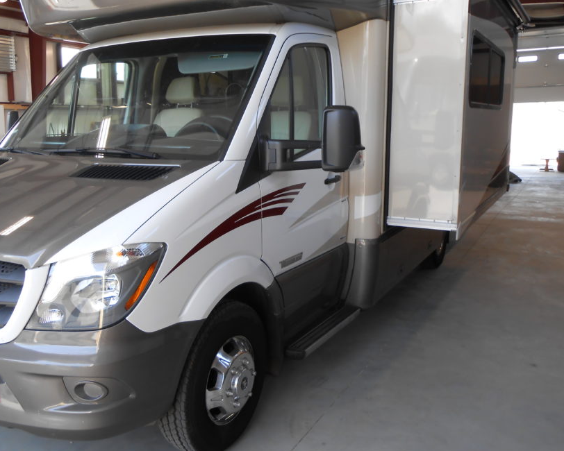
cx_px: 224
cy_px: 199
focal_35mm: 32
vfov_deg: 45.7
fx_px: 534
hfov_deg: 55.2
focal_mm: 4.6
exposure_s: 1/40
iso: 80
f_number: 3.5
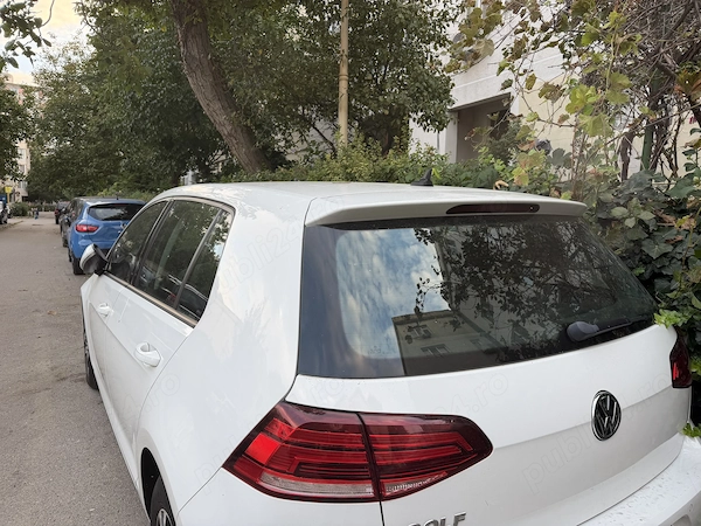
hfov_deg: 71.6
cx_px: 350
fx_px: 486
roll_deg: -1.1
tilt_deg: -4.3
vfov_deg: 56.8
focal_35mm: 24
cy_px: 263
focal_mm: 6.76
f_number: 1.78
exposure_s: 1/183
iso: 64
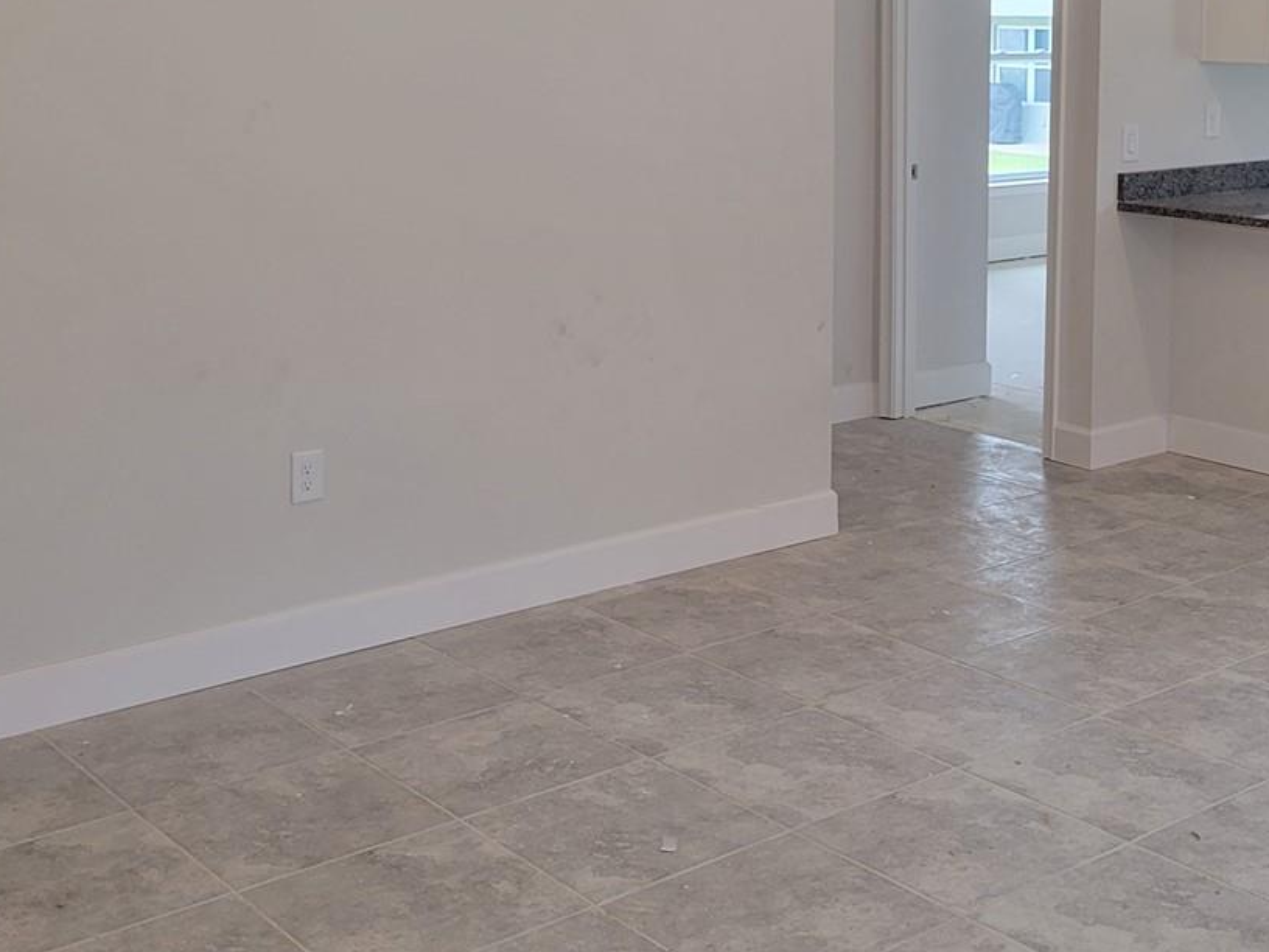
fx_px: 1870
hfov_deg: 37.2
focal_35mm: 51
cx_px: 802
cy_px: 171
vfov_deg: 27.9
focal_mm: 5.4
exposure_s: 1/120
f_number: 1.8
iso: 100
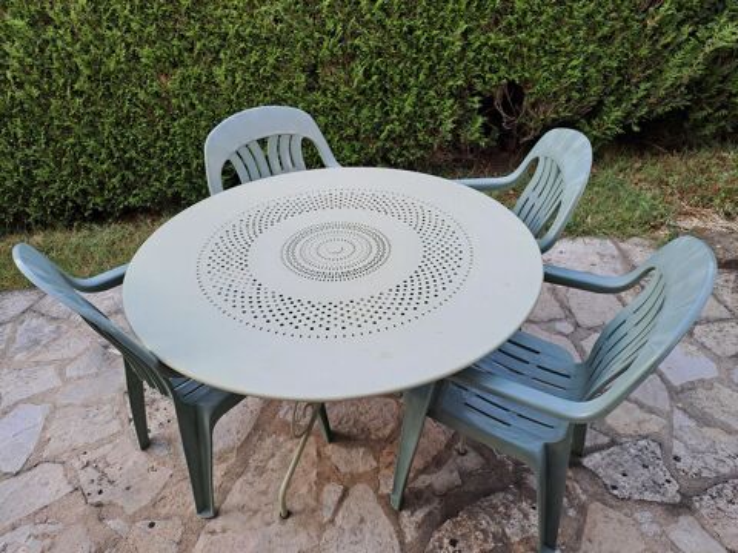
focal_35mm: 25
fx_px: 533
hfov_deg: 69.4
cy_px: 276
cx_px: 369
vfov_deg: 54.9
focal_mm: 4.65
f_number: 1.8
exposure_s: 1/113
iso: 32
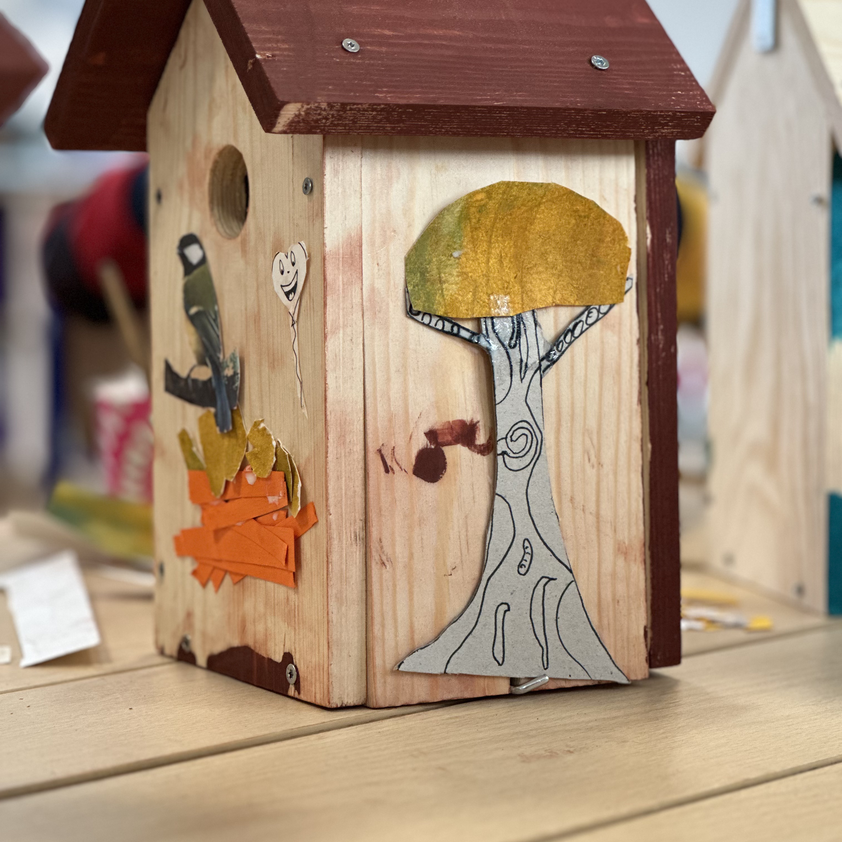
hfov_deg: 19.1
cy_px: 321
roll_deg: -1.4
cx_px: 421
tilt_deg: -2.7
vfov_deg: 19.1
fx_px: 2504
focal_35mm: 91
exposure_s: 1/33
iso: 160
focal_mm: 9
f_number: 2.8
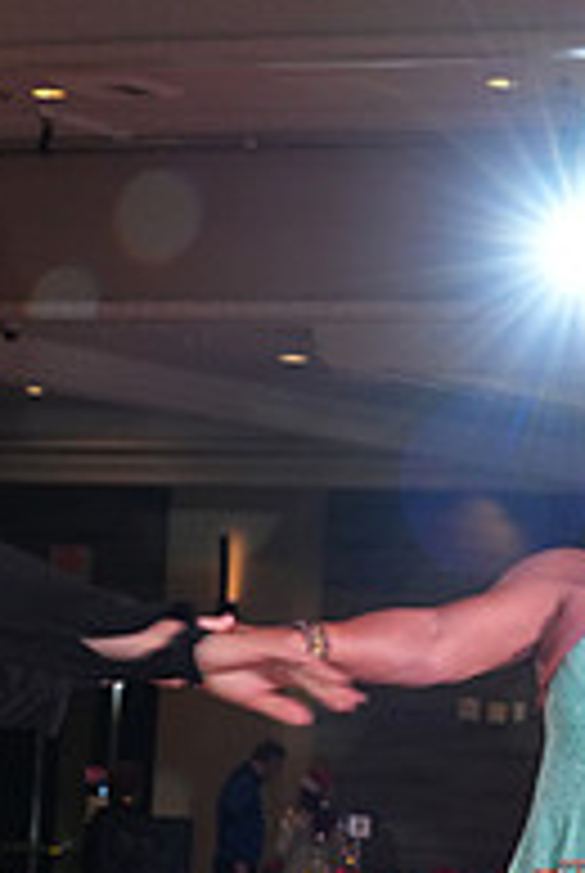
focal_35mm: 209
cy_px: 1094
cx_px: 227
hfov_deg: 6.6
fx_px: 5076
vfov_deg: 9.7
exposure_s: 1/200
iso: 2000
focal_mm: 70
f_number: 5
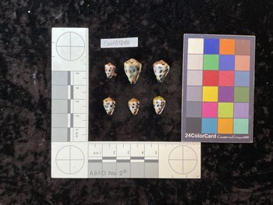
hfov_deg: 61.6
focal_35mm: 29
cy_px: 102
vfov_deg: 48.3
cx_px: 136
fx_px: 229
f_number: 1.8
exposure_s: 1/50
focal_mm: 3
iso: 125
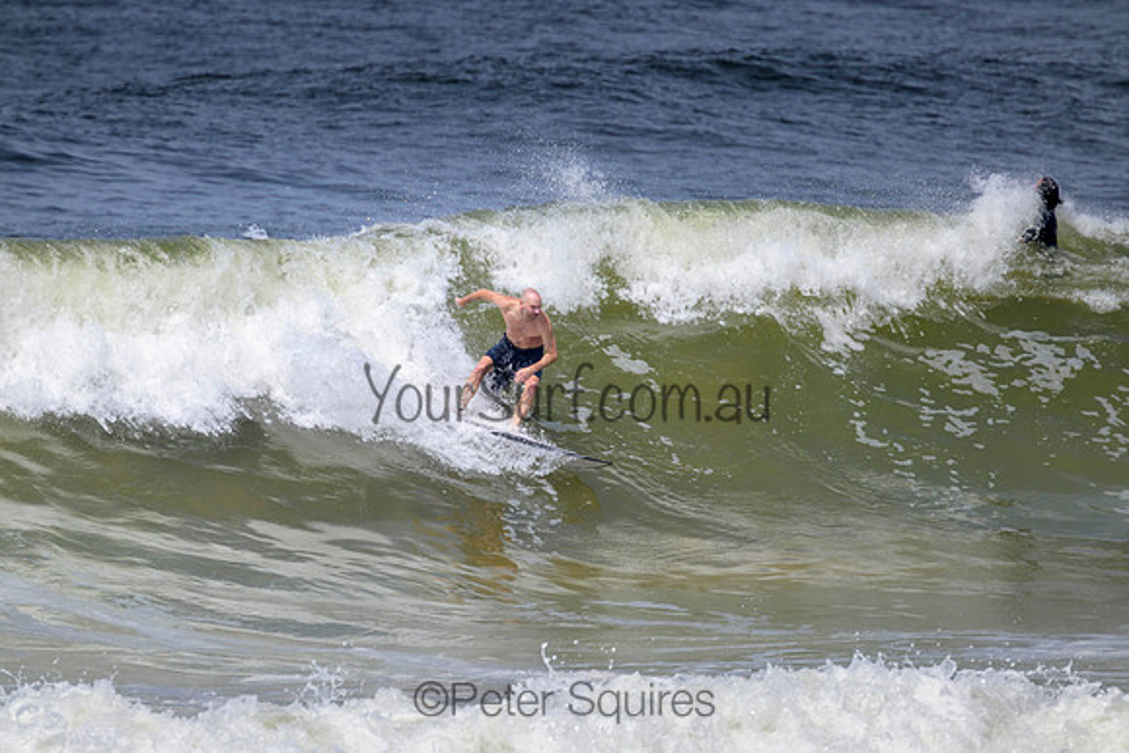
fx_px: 25094
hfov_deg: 2.6
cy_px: 376
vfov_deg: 1.7
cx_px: 564
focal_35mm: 800
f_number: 11
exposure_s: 1/2000
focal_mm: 800
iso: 560
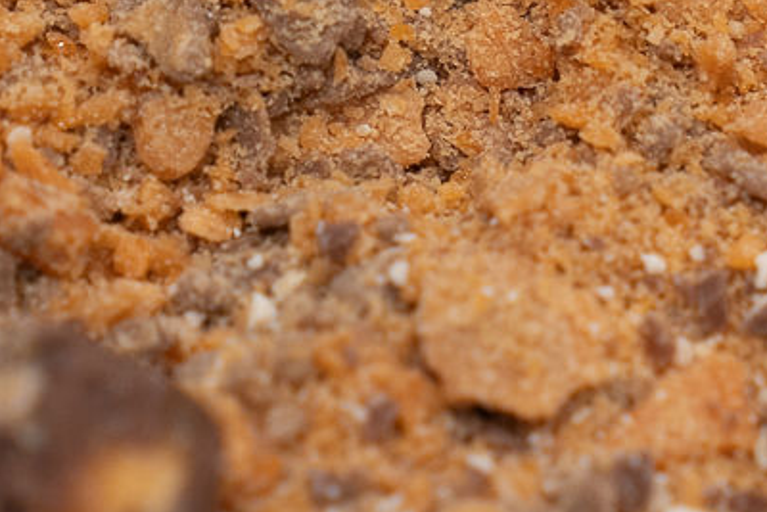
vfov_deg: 3.8
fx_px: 7630
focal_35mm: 358
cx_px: 456
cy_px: 214
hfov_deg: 5.8
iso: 320
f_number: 4
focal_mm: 70
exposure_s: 1/80
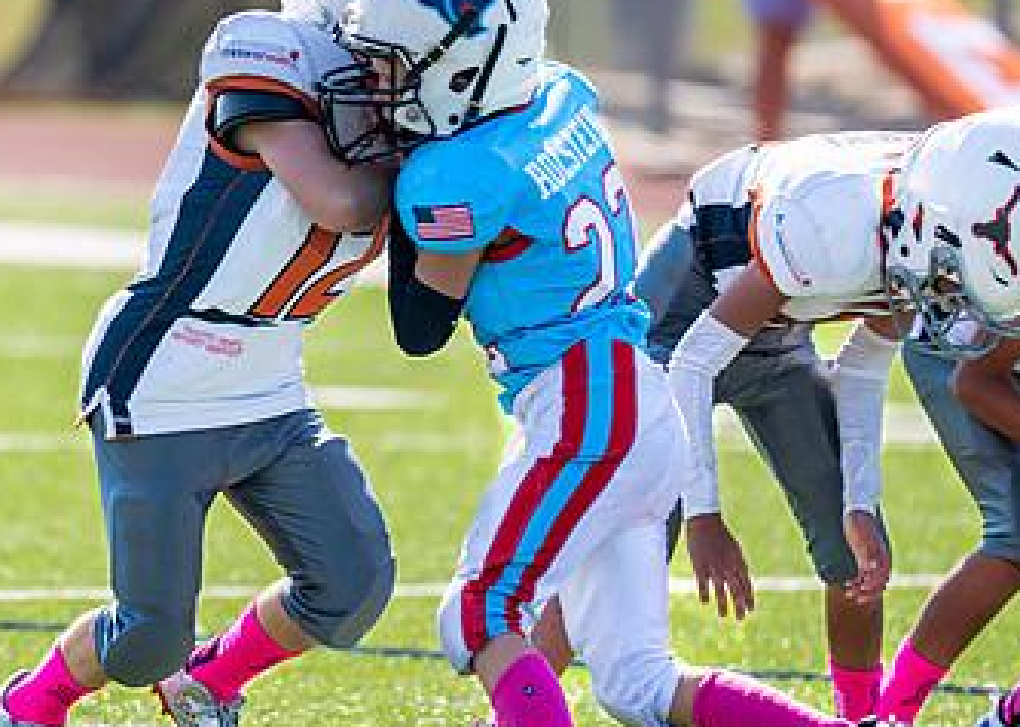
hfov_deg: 4.1
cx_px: 154
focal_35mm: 494
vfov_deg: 2.9
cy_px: 348
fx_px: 14299
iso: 100
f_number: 2.8
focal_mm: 200
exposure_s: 1/1250
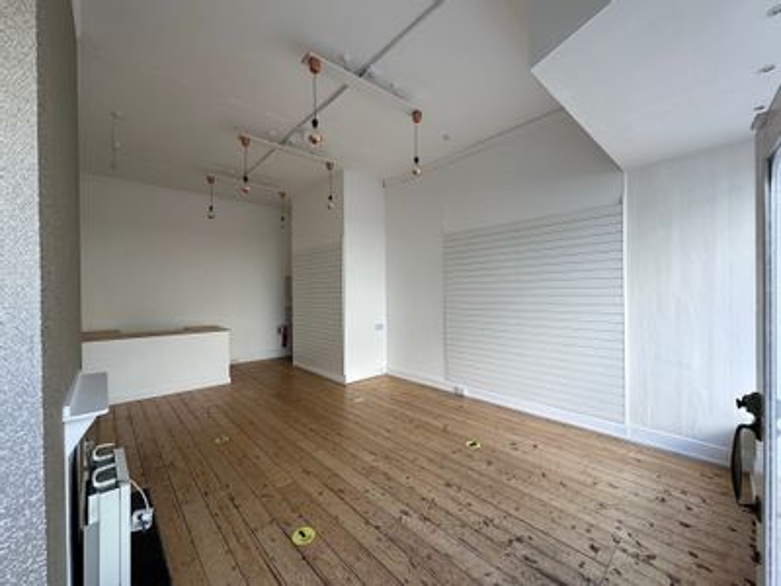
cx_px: 390
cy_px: 293
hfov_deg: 102.1
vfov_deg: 85.7
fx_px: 316
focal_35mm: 14
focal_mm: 2.22
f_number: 2.2
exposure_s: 1/99
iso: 50
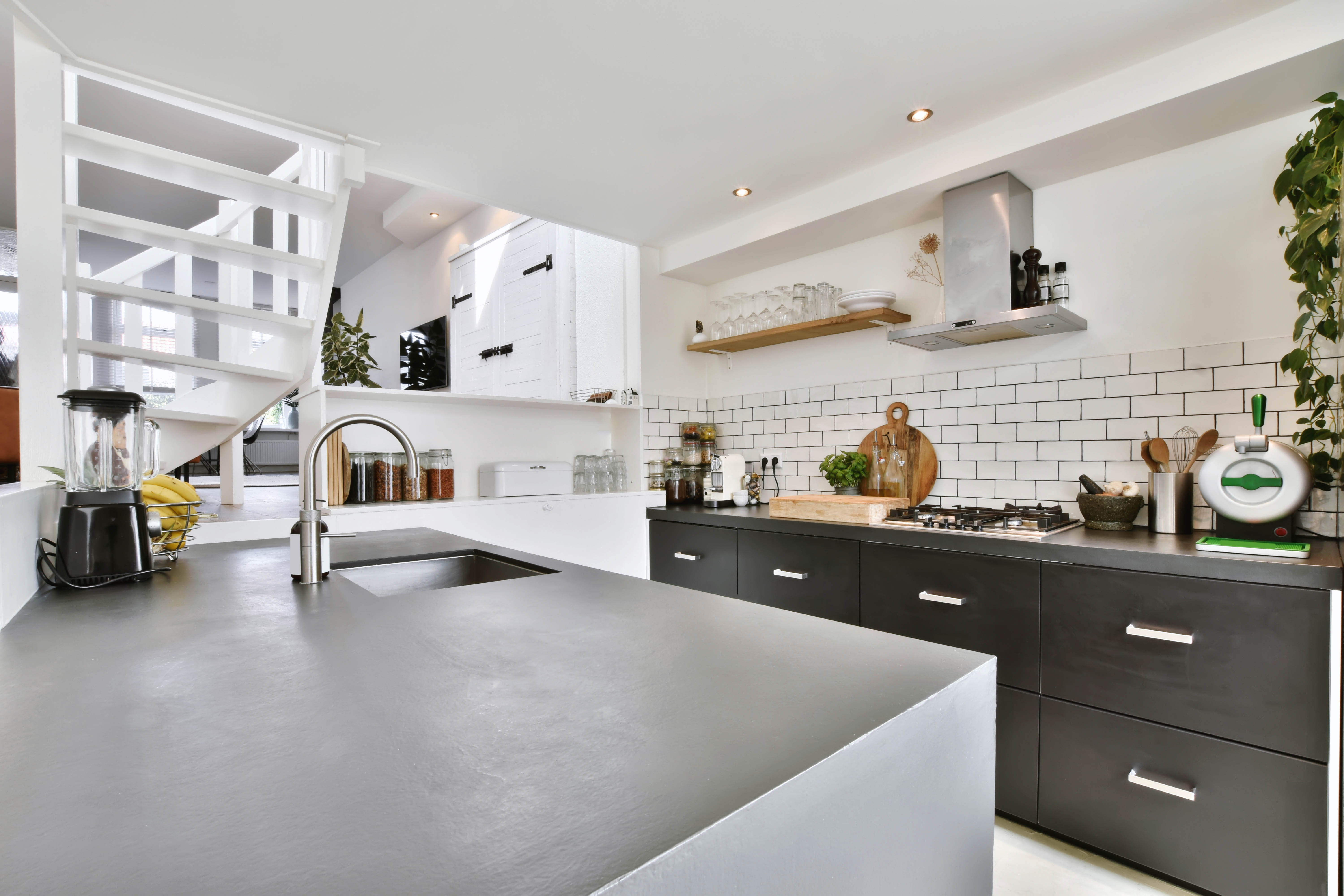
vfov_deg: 77.3
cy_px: 448
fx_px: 560
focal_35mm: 15
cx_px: 672
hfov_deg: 100.4
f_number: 14
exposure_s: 1/1.6
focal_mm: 10
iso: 100
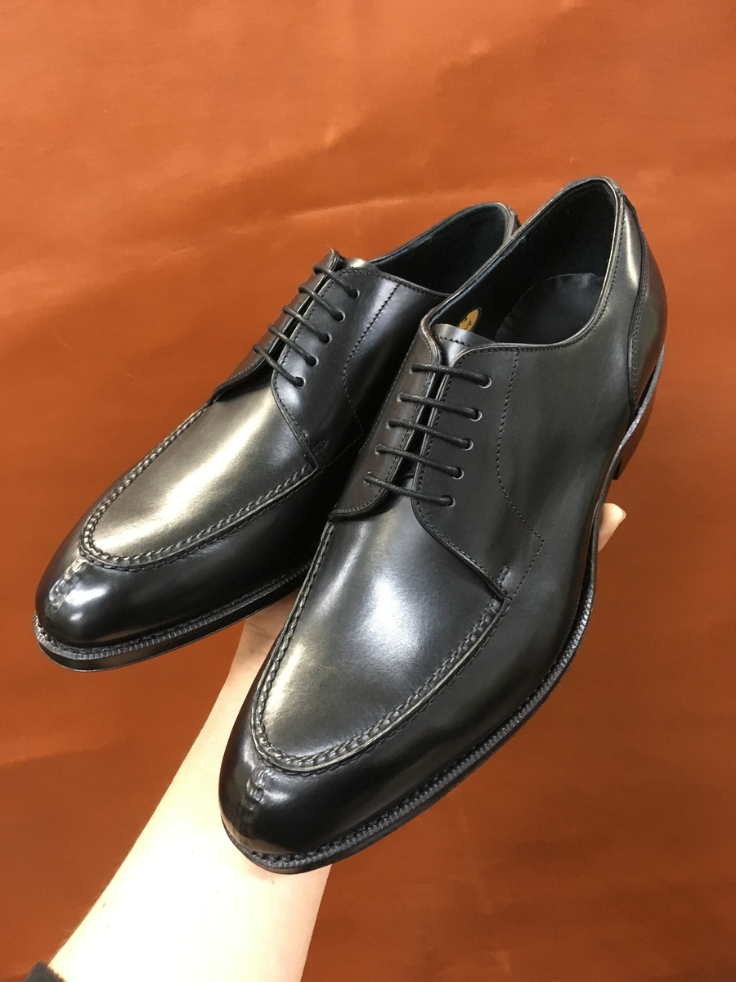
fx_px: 822
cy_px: 491
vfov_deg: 61.7
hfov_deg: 48.2
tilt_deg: -30.2
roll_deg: +0.6
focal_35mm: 29
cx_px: 368
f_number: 2.2
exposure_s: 1/30
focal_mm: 4.15
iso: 200
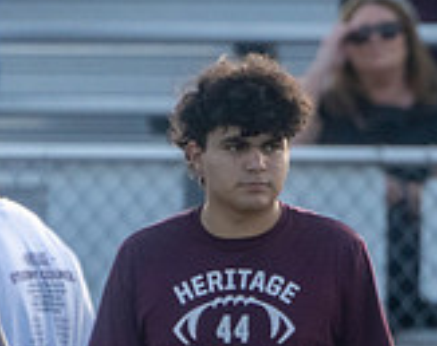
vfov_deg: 0.6
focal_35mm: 2386
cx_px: 471
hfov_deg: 0.8
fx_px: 30730
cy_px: 576
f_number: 8
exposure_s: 1/1250
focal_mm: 531
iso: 1250
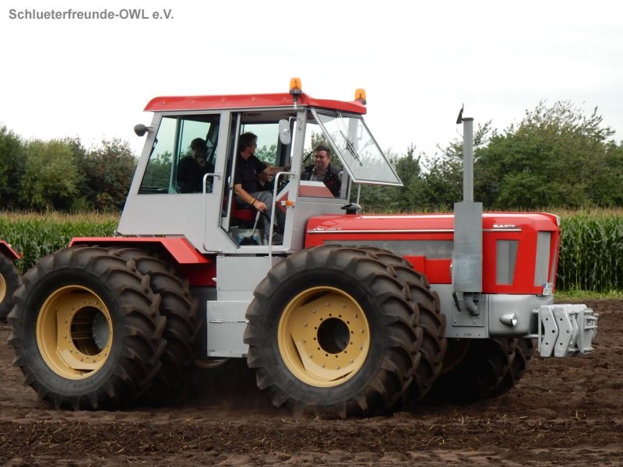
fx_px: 2106
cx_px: 312
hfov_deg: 16.8
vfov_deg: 12.7
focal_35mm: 117
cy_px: 234
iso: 320
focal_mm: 20.9
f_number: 5.6
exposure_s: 1/250
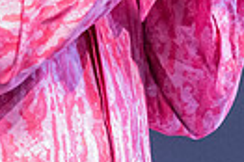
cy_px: -128
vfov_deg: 1.2
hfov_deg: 1.9
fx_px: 7460
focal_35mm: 1102
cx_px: 74
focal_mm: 200
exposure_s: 1/250
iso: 6400
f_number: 3.2
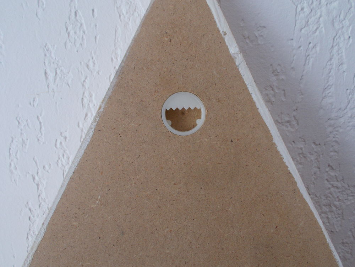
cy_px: 134
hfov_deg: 54.0
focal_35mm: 34
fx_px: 349
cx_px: 178
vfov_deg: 41.8
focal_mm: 6
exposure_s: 1/25
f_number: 3.6
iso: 140
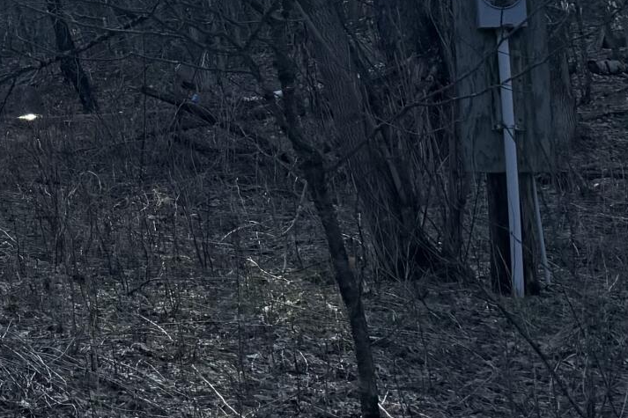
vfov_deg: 12.7
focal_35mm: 105
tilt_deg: +9.7
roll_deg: +2.6
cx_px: -632
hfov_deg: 15.5
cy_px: -79
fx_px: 1831
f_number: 1.78
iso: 100
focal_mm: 6.76
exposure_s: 1/3425
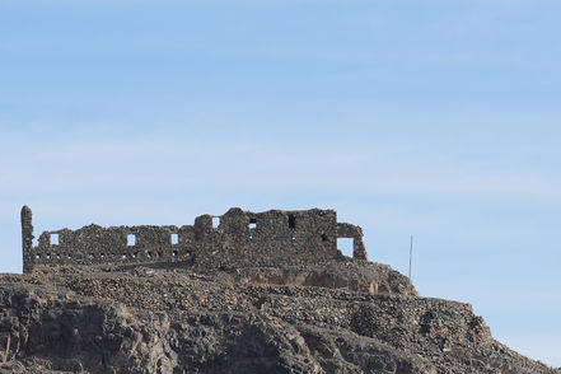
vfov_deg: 6.6
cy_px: 282
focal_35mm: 207
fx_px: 3225
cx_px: 195
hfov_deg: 9.9
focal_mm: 57
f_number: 10
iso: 100
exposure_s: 1/160
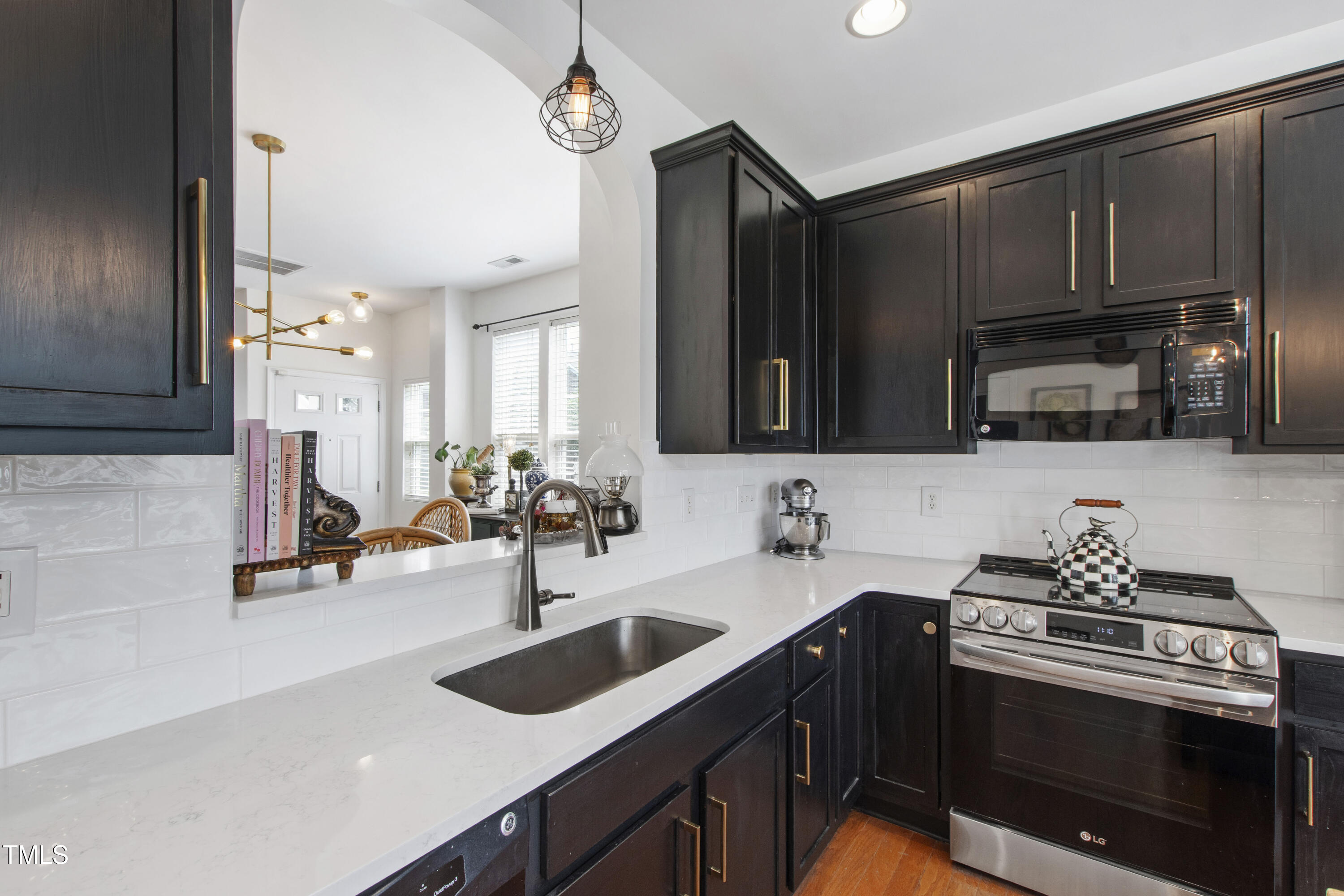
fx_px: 560
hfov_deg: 100.4
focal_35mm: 15
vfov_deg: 77.3
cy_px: 448
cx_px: 672
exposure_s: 1/5
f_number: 8
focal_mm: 10
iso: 100
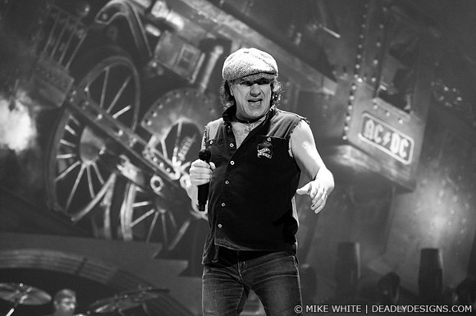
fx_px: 1584
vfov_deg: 11.4
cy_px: 158
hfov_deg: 17.1
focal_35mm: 120
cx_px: 238
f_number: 4
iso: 800
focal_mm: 80
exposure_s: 1/250
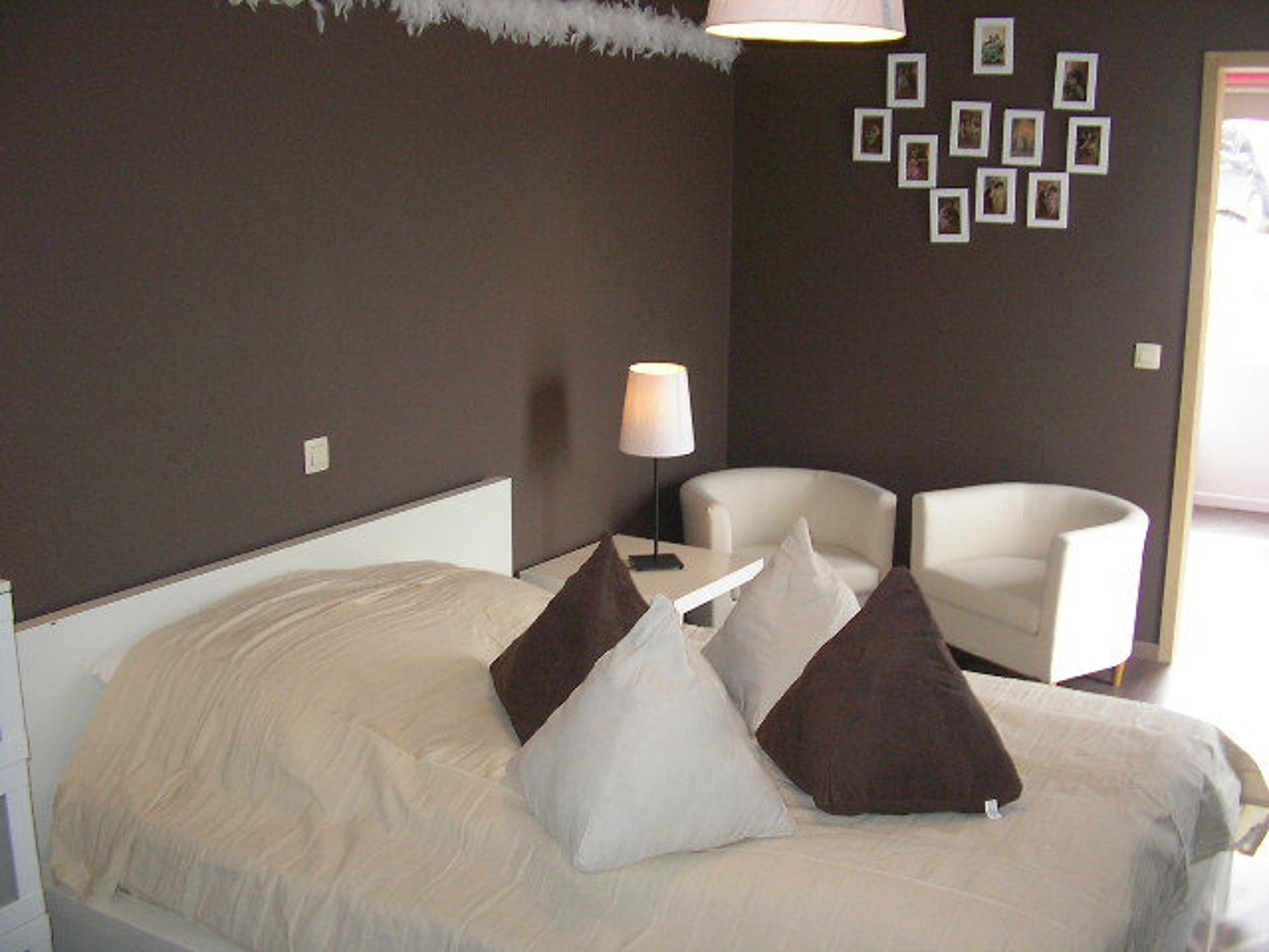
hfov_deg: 49.0
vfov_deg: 37.7
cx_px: 634
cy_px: 476
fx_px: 1393
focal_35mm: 38
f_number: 2.9
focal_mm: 5.8
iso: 100
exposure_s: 1/30
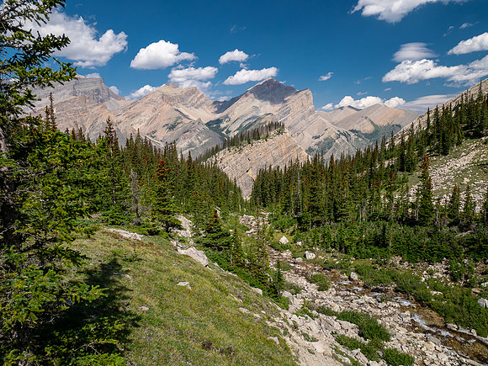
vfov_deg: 56.8
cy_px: 183
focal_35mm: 24
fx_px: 338
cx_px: 244
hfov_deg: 71.6
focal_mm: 12
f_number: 8
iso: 200
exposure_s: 1/200
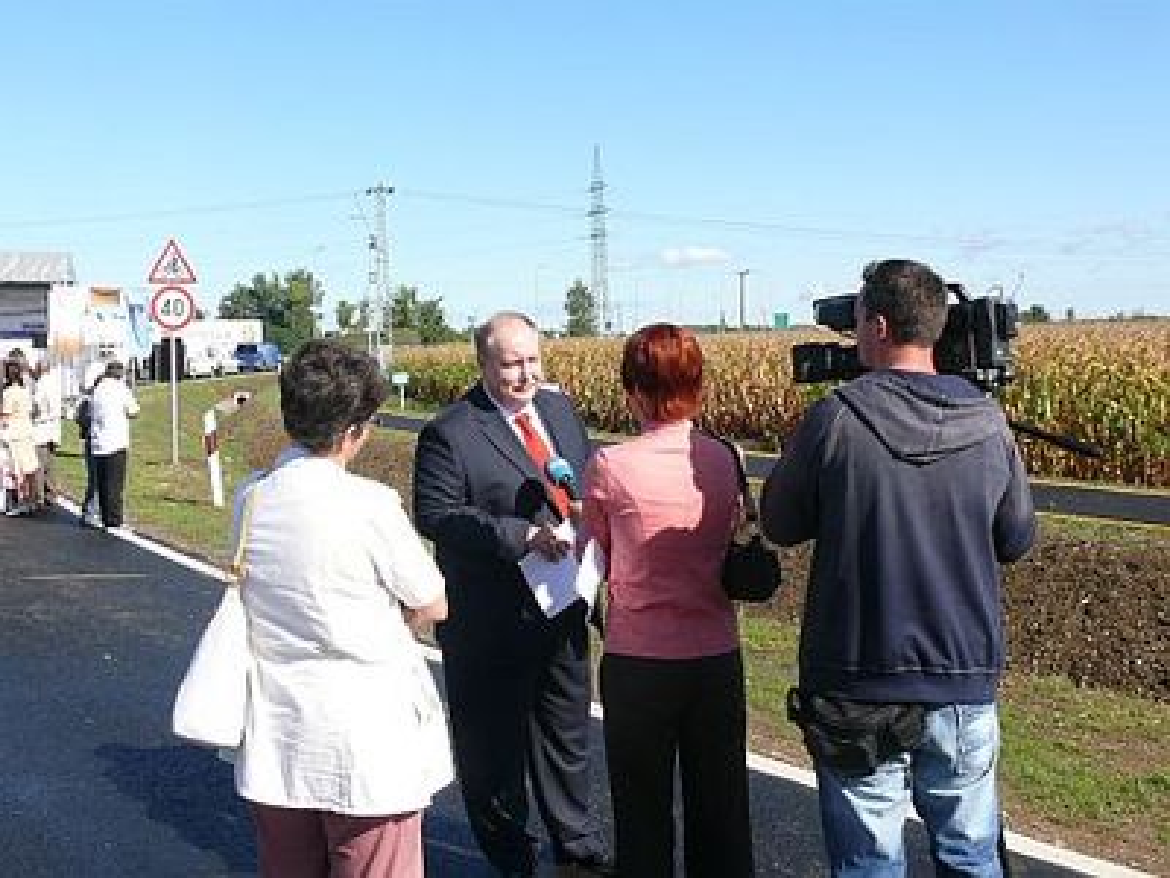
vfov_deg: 36.0
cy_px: 439
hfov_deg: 46.8
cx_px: 585
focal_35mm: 40
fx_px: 1352
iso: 100
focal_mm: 8.1
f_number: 5.6
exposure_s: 1/400
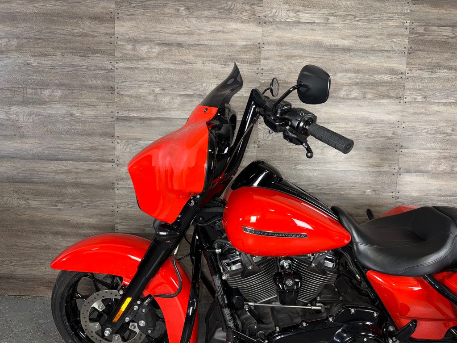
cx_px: 228
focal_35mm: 24
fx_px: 317
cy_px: 172
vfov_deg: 56.8
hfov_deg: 71.6
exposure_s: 1/27
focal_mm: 6.76
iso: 80
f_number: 1.78
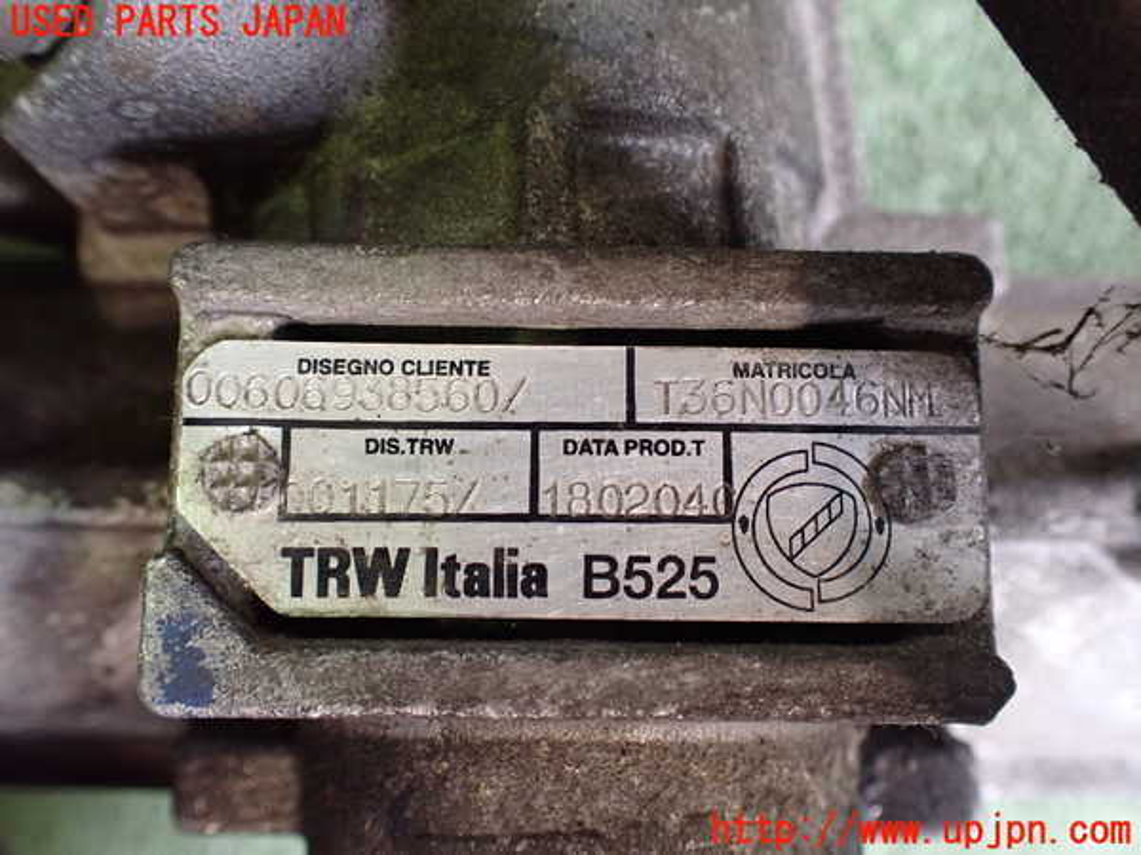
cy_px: 428
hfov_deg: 60.0
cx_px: 570
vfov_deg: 46.8
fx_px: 989
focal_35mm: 30
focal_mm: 5.4
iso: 800
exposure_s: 1/80
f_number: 2.3
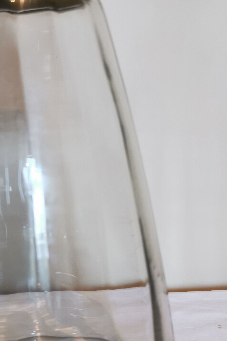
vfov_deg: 38.4
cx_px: 73
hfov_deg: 26.3
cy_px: 229
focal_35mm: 51
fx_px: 482
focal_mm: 5.56
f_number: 1.6
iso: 200
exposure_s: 1/50
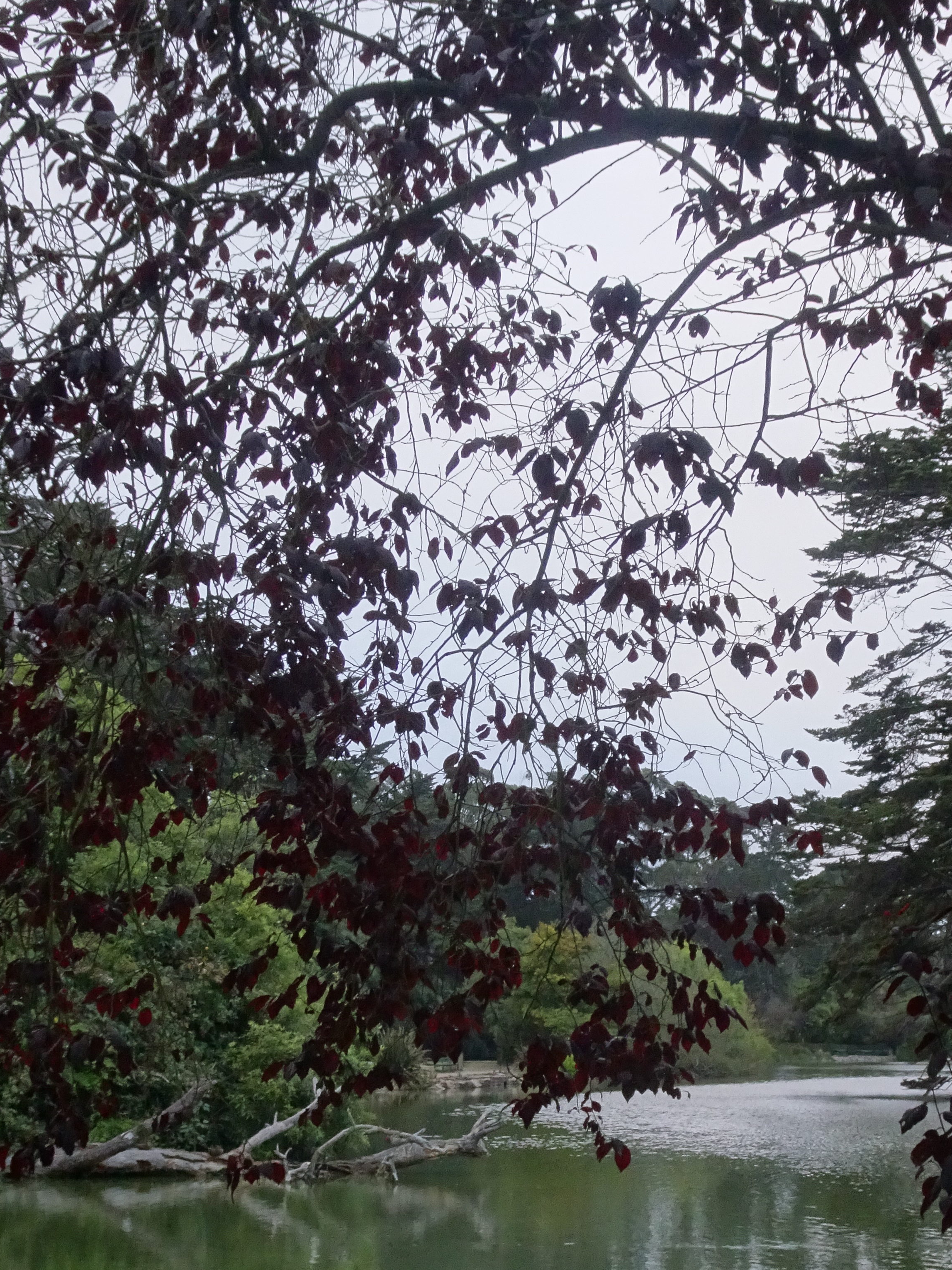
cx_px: 598
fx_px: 2347
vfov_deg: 30.1
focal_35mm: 64
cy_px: 818
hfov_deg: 22.9
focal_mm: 6.8
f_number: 4
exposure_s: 1/40
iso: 160
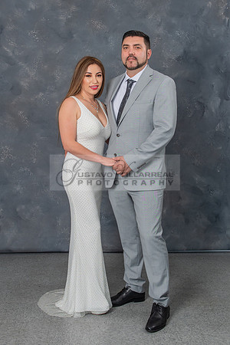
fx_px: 537
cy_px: 151
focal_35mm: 56
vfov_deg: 35.6
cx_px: 100
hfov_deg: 24.2
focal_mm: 32
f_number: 5.6
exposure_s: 1/160
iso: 200
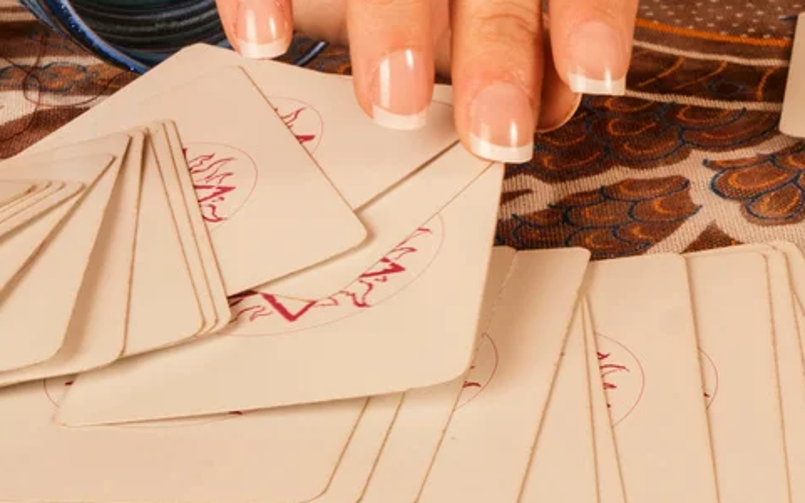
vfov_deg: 11.0
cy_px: 94
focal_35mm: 119
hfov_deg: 17.3
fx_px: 2612
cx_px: 676
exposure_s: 1/125
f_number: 16
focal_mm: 30
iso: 100
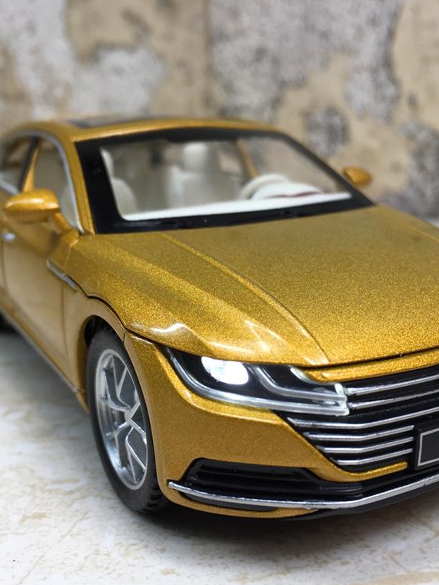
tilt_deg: -15.6
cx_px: 256
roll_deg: +0.8
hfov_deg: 36.7
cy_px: 292
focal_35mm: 39
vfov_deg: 47.9
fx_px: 659
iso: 32
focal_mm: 4.15
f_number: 2.2
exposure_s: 1/100
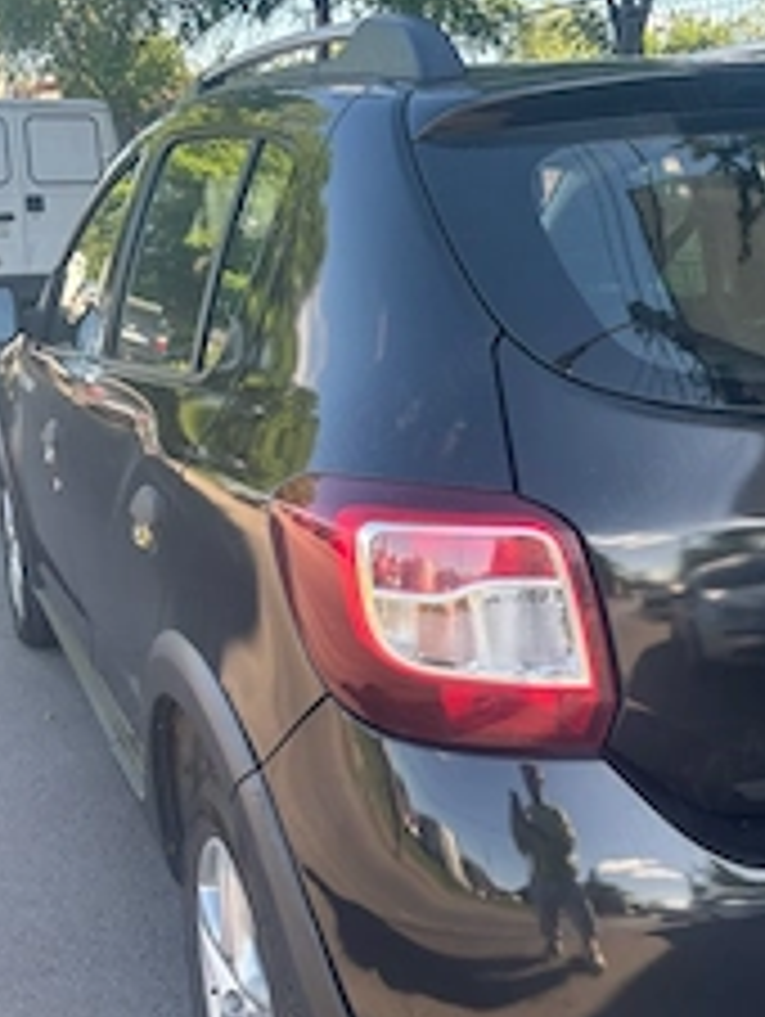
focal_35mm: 46
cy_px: 495
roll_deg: -1.0
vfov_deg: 41.2
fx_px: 1353
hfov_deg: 31.5
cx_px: 446
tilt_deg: -11.9
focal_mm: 5.96
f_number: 1.6
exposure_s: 1/278
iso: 50
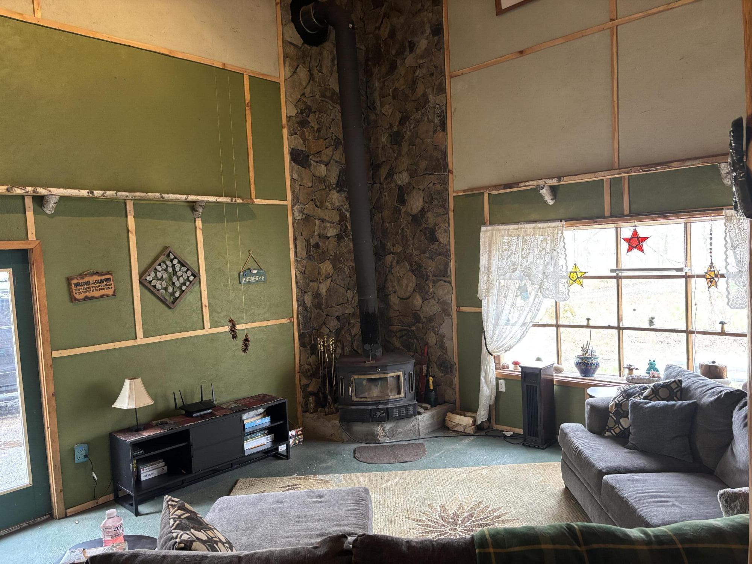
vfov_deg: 53.1
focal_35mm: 26
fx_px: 565
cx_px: 376
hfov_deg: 67.3
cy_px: 282
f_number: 1.6
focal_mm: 5.96
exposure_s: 1/60
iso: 400
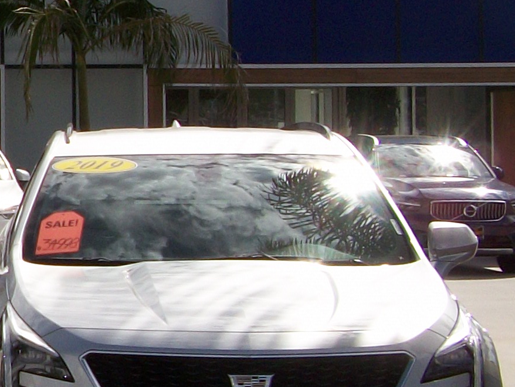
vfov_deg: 10.2
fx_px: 2173
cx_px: -433
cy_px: 109
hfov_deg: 12.3
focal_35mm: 146
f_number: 5.6
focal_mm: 6.3
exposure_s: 1/500
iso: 80
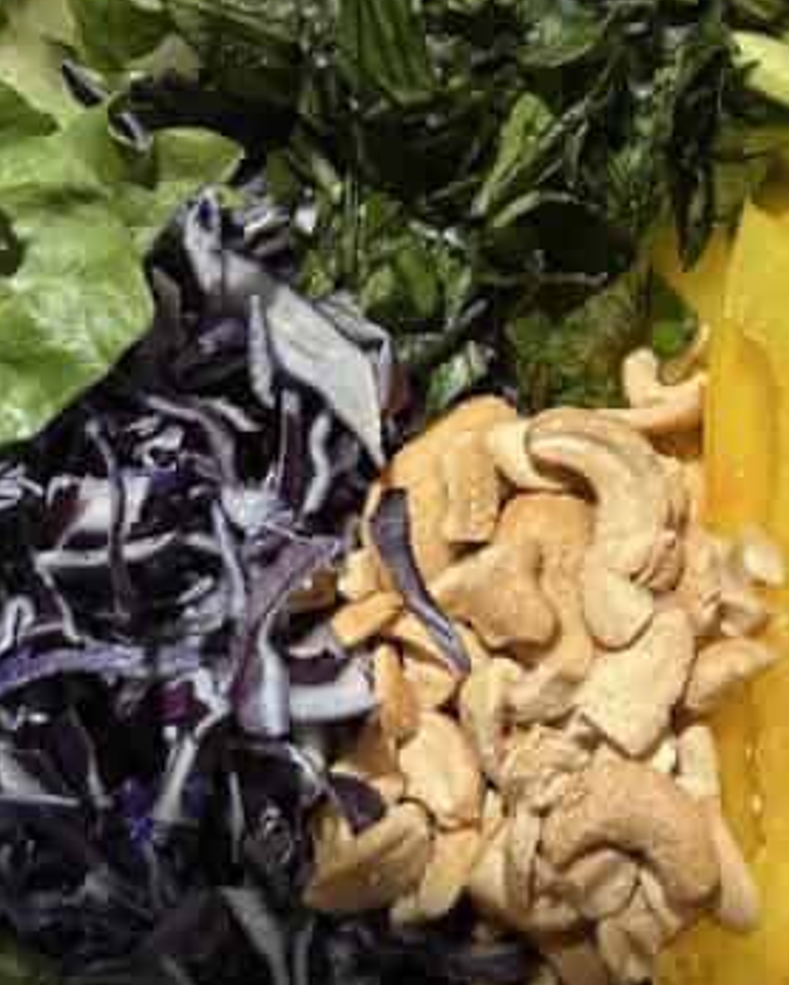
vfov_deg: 17.0
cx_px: 585
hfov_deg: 14.2
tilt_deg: -71.9
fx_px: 3150
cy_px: -182
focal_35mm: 108
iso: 80
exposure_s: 1/2353
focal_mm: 6.86
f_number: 1.78
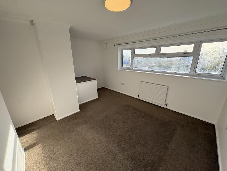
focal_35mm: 14
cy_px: 86
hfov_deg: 102.1
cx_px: 114
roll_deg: +1.5
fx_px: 92
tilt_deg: -16.3
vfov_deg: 85.7
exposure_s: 1/787
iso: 64
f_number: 2.2
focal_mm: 2.22
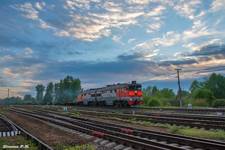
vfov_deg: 46.4
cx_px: 112
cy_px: 75
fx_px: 175
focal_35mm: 28
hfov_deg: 65.5
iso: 400
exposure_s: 1/400
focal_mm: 28
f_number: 7.1
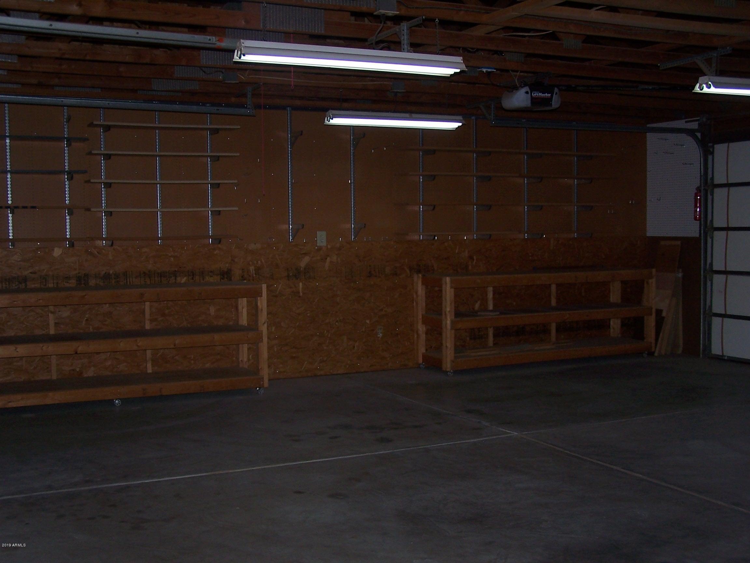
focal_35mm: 43
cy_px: 282
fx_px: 932
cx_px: 375
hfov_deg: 43.9
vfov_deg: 33.6
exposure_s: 1/60
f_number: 2.8
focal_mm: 7.1
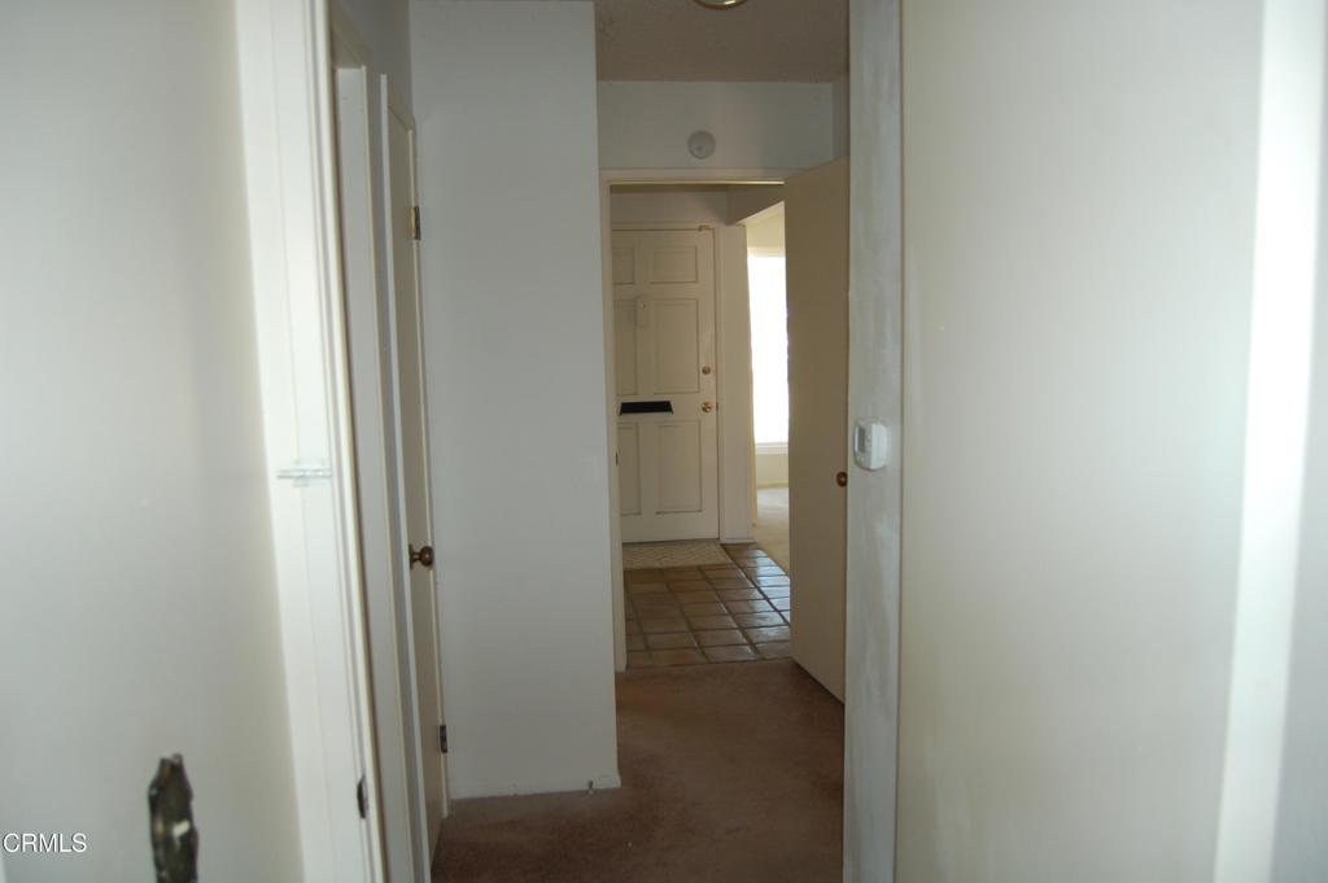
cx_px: 664
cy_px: 442
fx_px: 995
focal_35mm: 27
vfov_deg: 47.9
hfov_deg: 67.4
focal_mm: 18
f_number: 3.5
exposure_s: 1/60
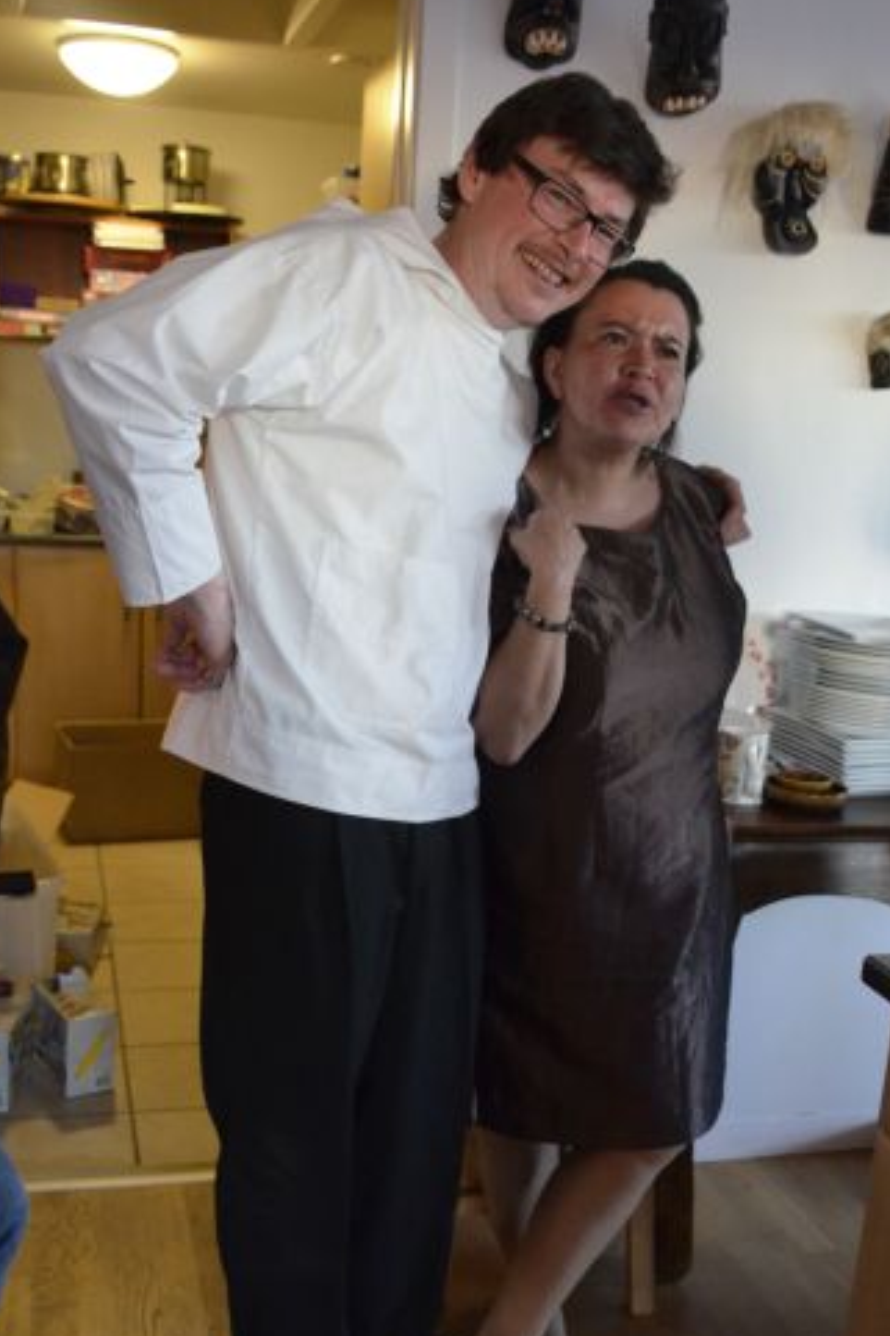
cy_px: 743
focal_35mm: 41
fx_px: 1521
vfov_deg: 47.3
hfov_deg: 32.6
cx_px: 449
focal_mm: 22
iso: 3200
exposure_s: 1/60
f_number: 4
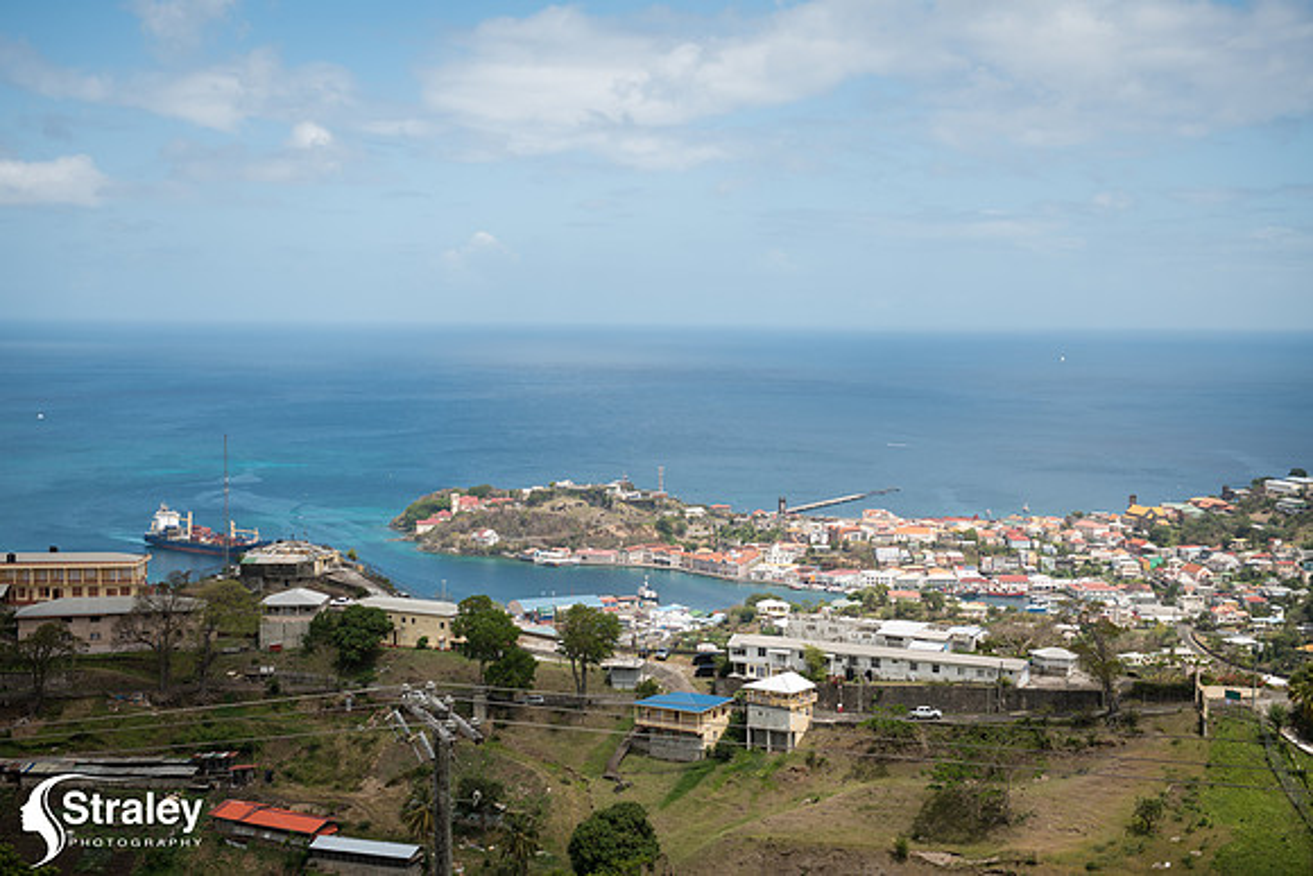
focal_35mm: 52
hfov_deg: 38.2
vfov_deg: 26.0
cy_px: 438
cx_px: 656
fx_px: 1897
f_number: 5.6
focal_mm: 52
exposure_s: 1/125
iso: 64
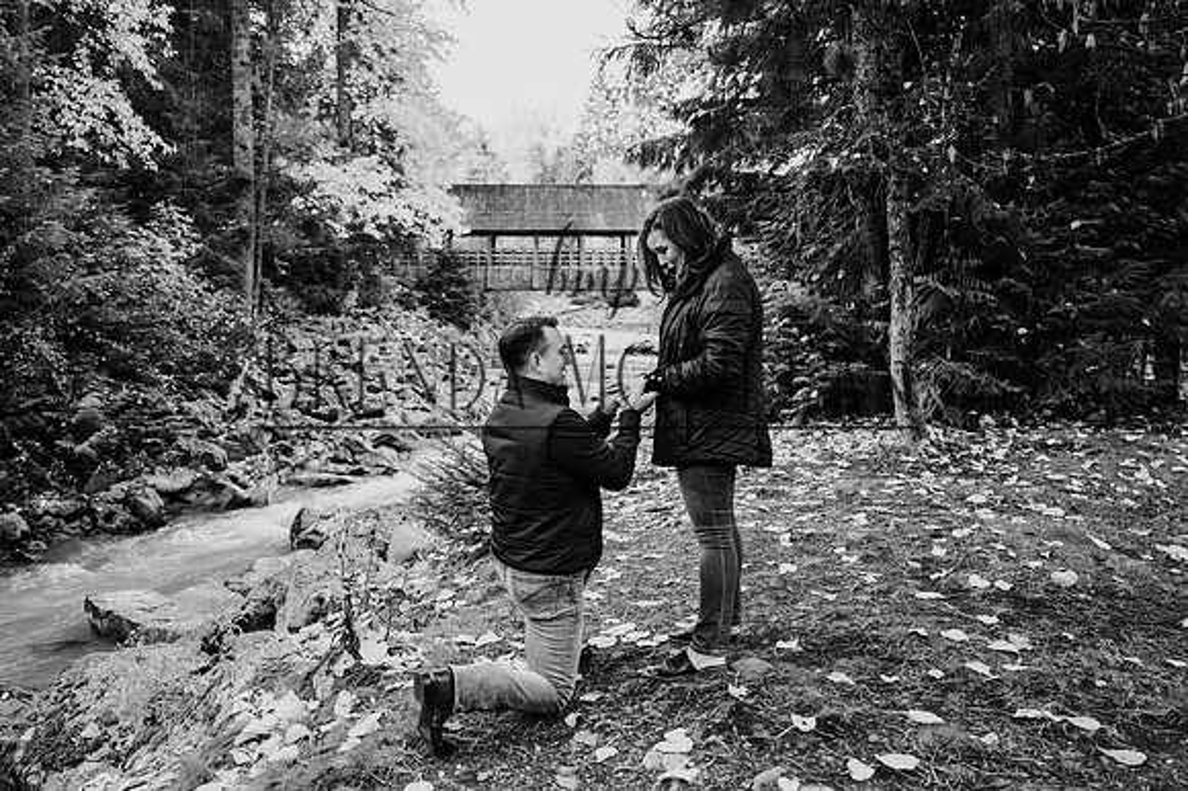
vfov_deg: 41.6
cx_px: 558
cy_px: 403
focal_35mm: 32
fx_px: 1041
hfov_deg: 59.4
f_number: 2.8
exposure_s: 1/500
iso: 1000
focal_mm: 28.5
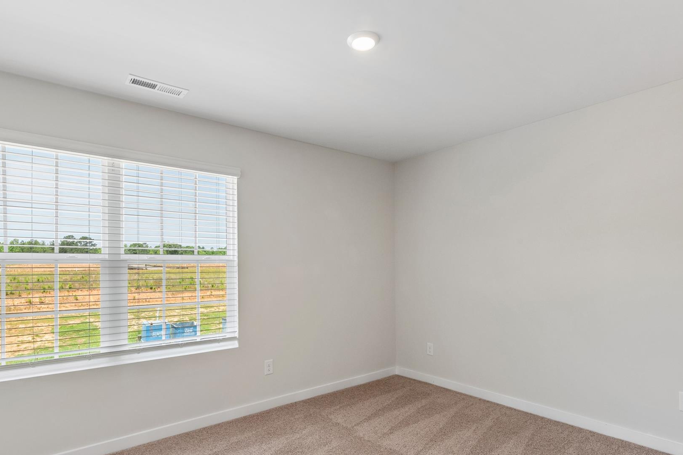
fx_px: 360
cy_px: 265
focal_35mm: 19
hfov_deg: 86.9
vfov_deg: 64.2
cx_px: 337
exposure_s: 1/30
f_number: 11
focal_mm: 15
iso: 400
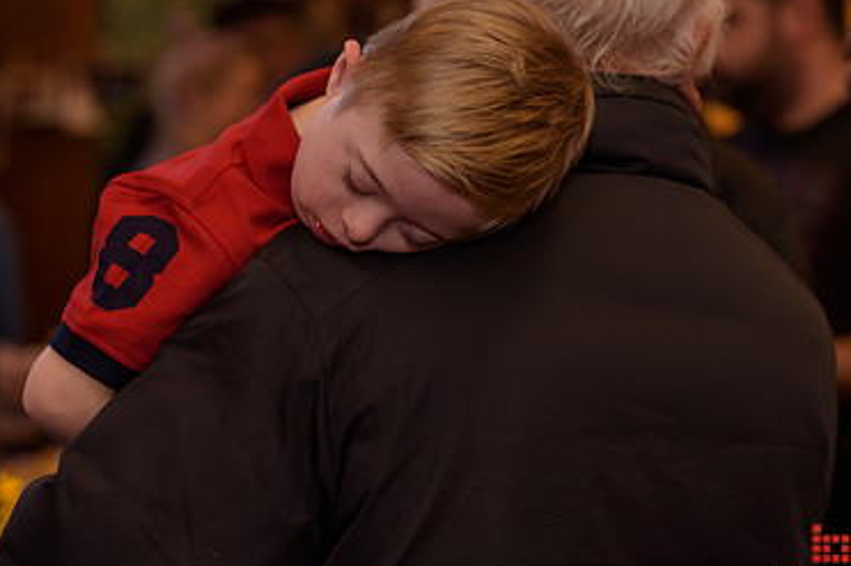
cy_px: 201
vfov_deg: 10.3
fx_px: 3142
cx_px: 310
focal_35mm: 133
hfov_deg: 15.4
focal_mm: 85
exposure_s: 1/160
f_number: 3.2
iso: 640
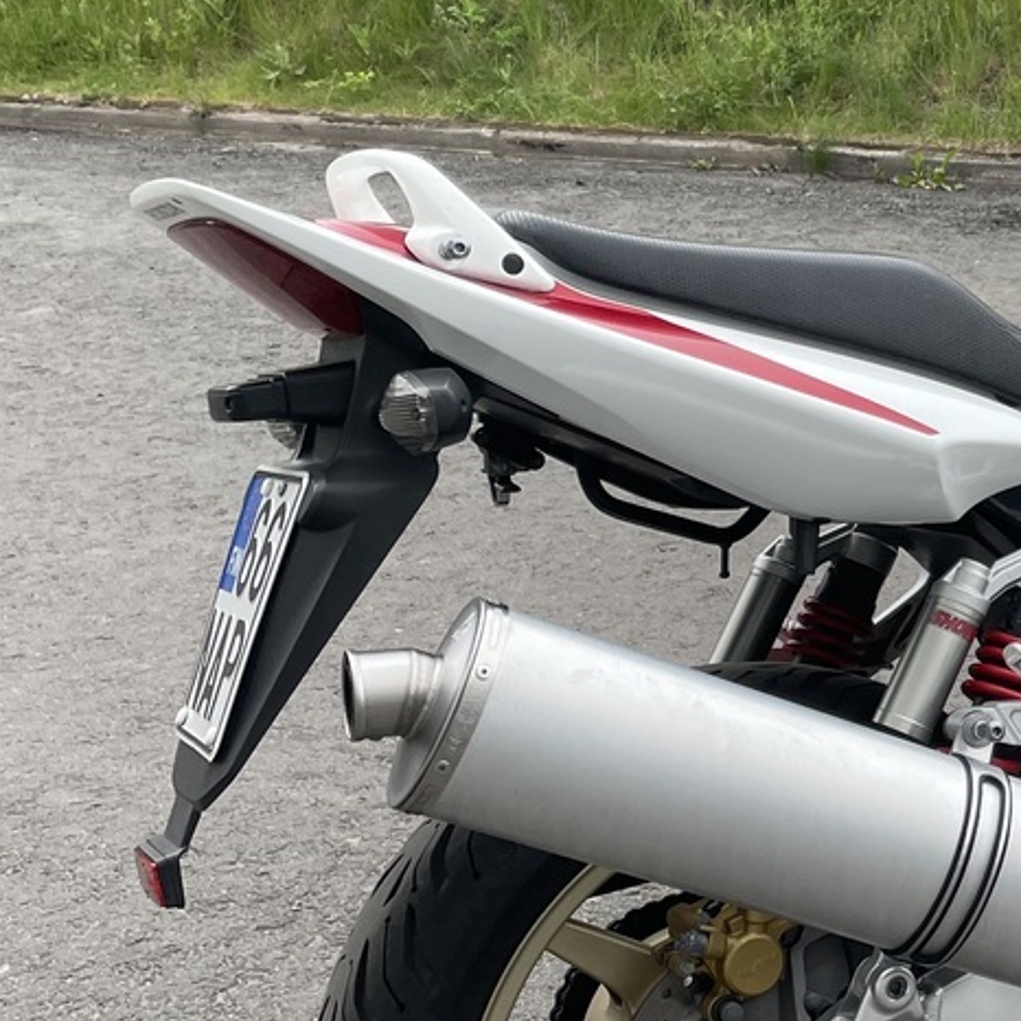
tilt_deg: -16.2
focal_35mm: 71
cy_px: 427
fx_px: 2369
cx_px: 1304
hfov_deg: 22.0
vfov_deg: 24.3
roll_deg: +1.4
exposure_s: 1/454
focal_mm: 4.2
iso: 32
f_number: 1.6
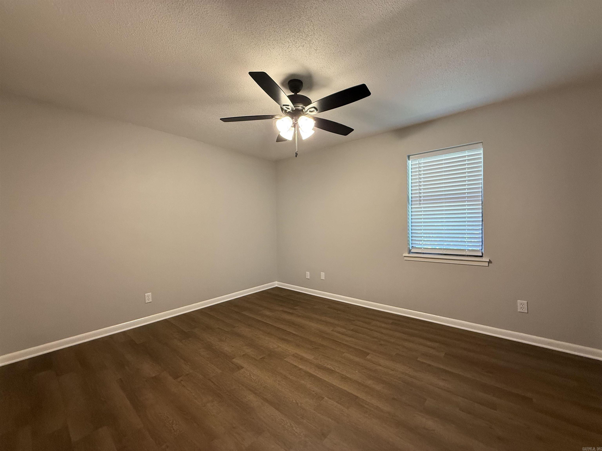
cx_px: 301
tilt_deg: +0.5
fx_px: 243
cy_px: 226
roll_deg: +0.0
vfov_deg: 85.7
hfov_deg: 102.1
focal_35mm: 14
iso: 320
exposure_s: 1/60
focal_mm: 2.22
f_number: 2.2
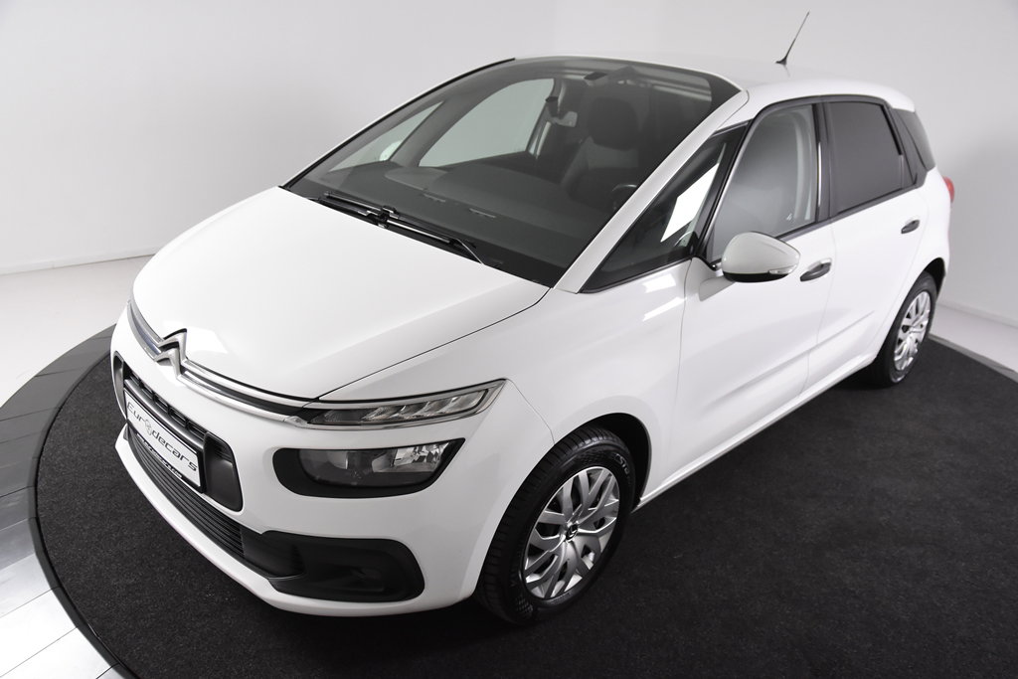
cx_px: 509
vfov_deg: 43.6
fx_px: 848
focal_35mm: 30
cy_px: 340
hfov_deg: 61.9
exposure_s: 1/80
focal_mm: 20
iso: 1600
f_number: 4
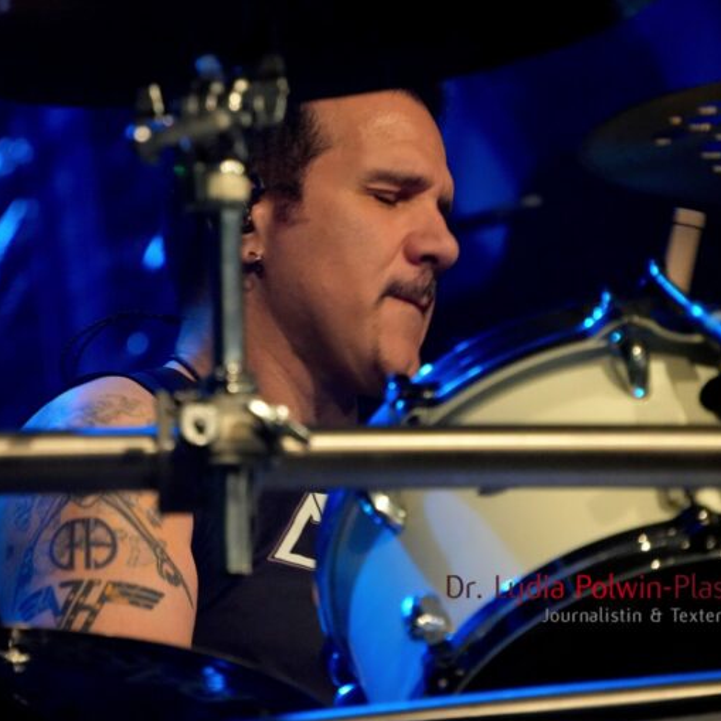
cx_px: 288
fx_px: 9465
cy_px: 360
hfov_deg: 4.4
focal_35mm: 402
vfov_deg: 4.4
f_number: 6.3
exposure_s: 1/125
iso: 6400
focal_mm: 209
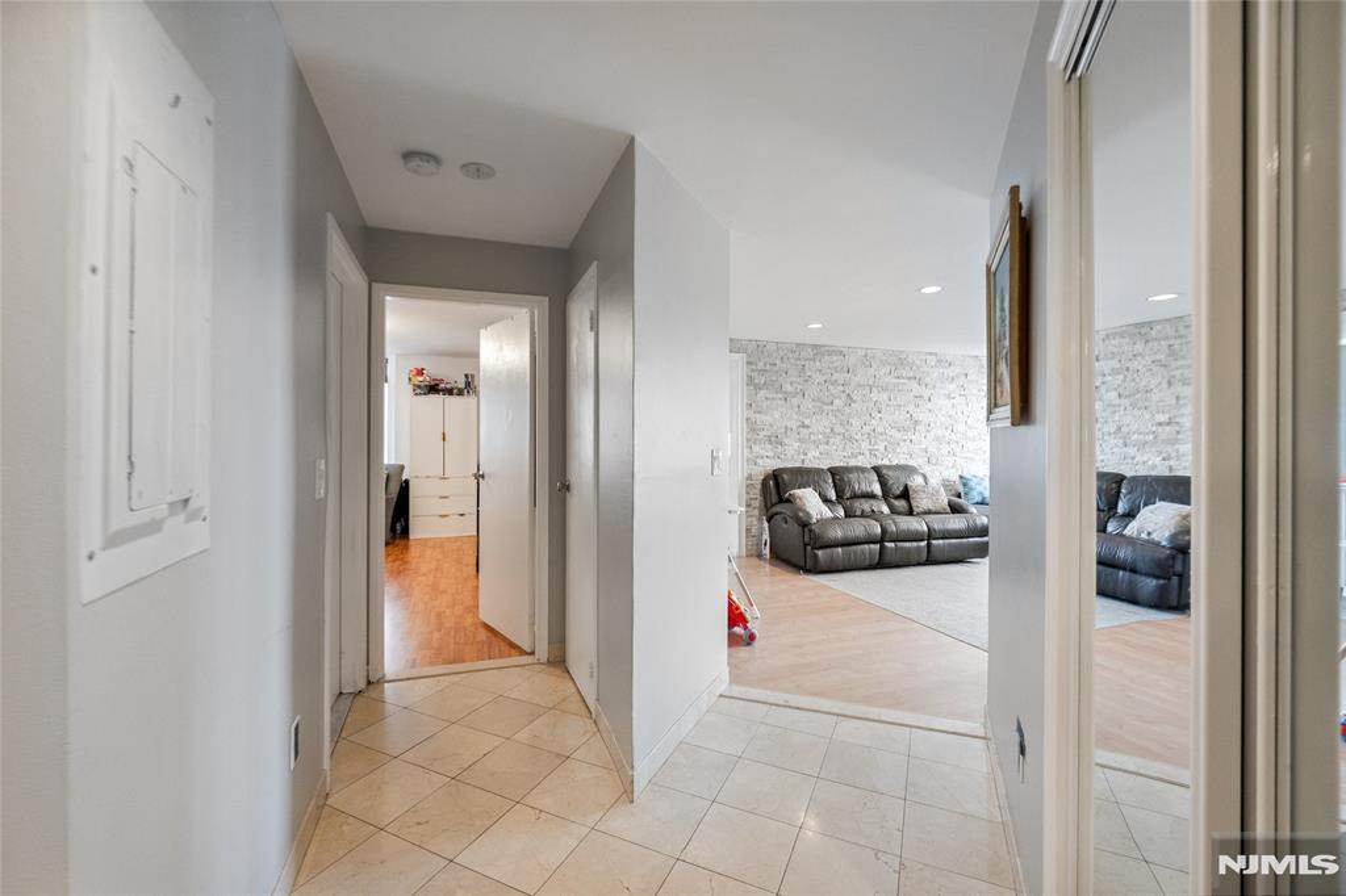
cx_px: 673
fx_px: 561
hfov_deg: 100.4
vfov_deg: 77.3
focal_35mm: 15
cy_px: 448
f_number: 7.1
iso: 800
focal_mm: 10
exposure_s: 1/30
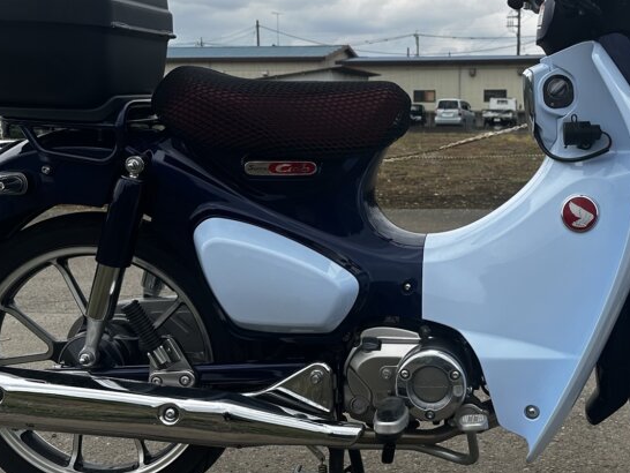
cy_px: 185
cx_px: 434
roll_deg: -0.1
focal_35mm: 45
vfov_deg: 32.1
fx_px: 819
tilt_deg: -4.6
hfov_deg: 41.4
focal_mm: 6.86
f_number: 1.78
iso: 80
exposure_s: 1/3861
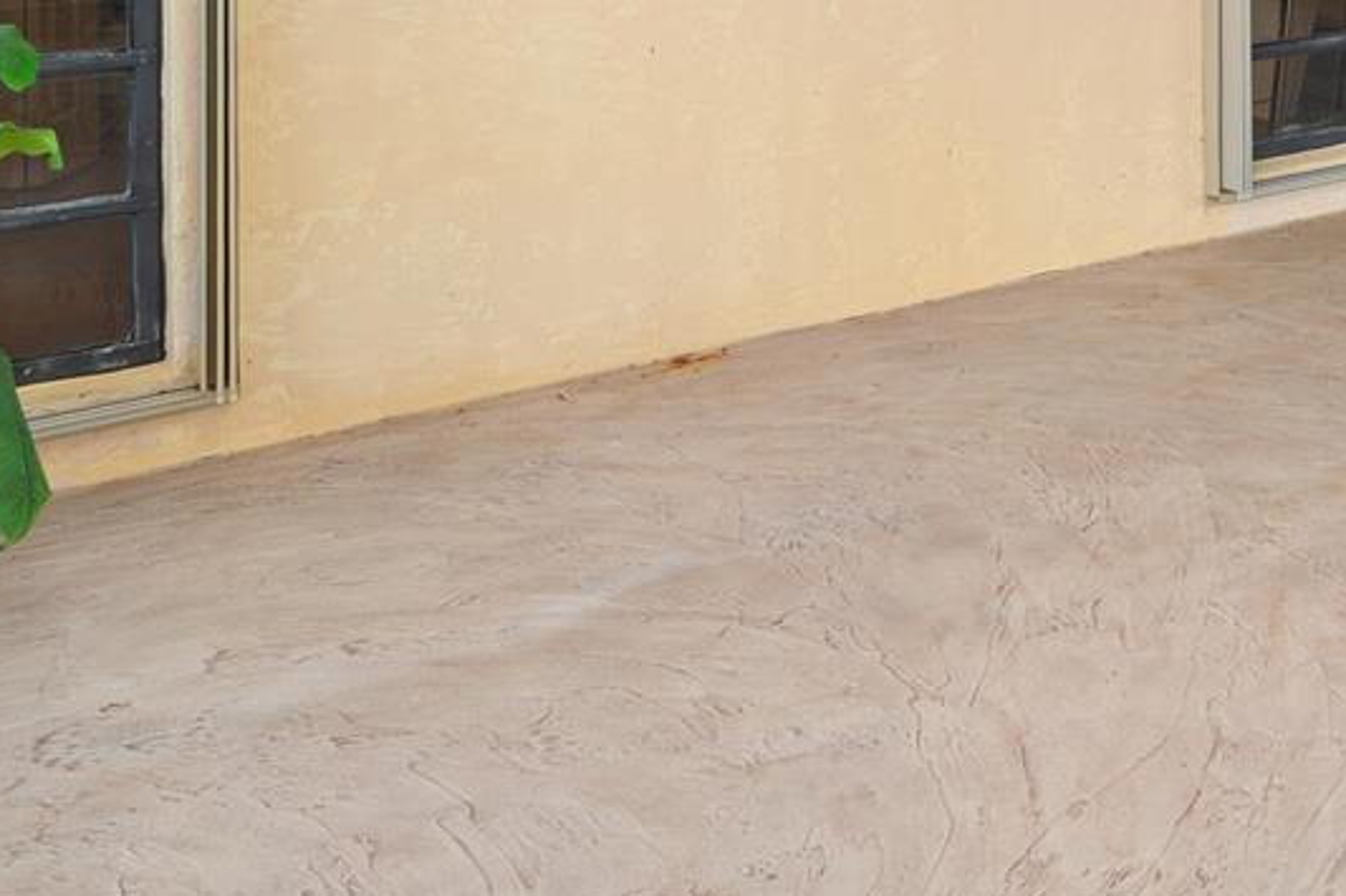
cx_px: 1631
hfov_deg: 33.2
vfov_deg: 25.0
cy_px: -209
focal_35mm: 48
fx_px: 1794
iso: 250
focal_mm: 16
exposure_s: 1/20
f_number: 4.5
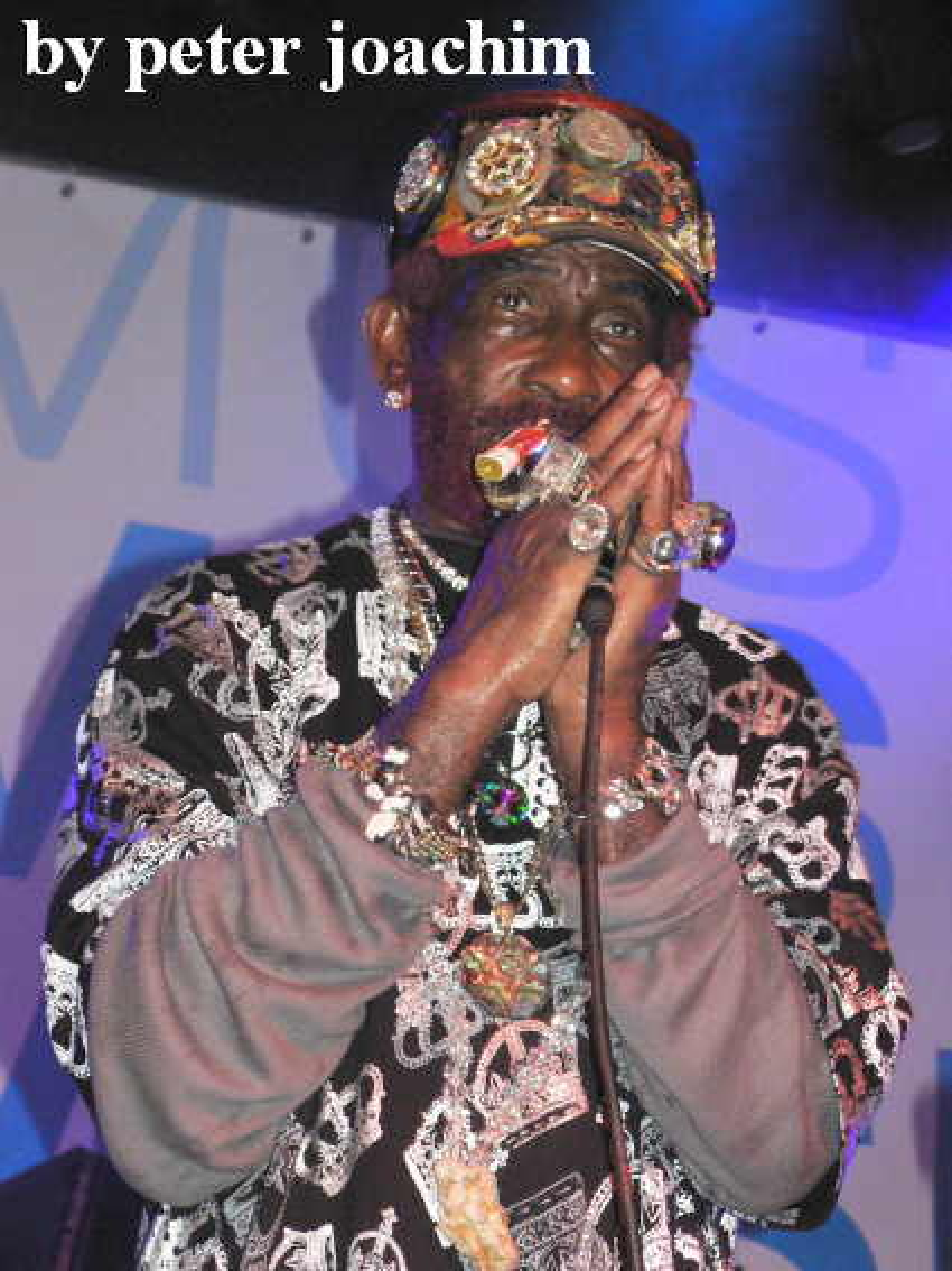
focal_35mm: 123
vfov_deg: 16.0
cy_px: 636
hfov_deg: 12.0
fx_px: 4512
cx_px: 476
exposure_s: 1/60
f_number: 3.2
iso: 400
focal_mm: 21.2
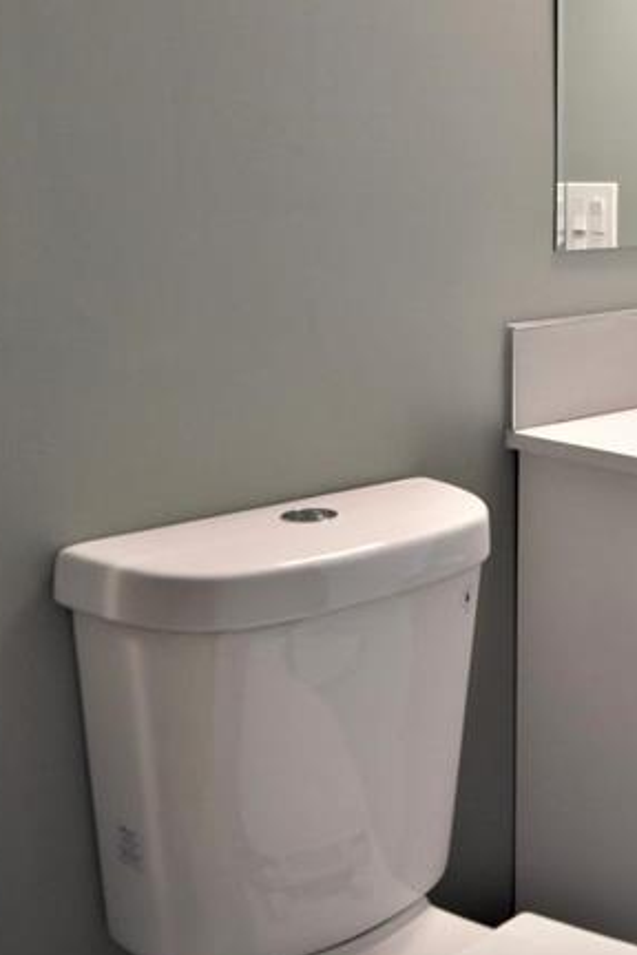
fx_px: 1274
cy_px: 210
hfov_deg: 27.4
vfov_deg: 39.7
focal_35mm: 48
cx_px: 533
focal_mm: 18
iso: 400
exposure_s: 1/100
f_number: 5
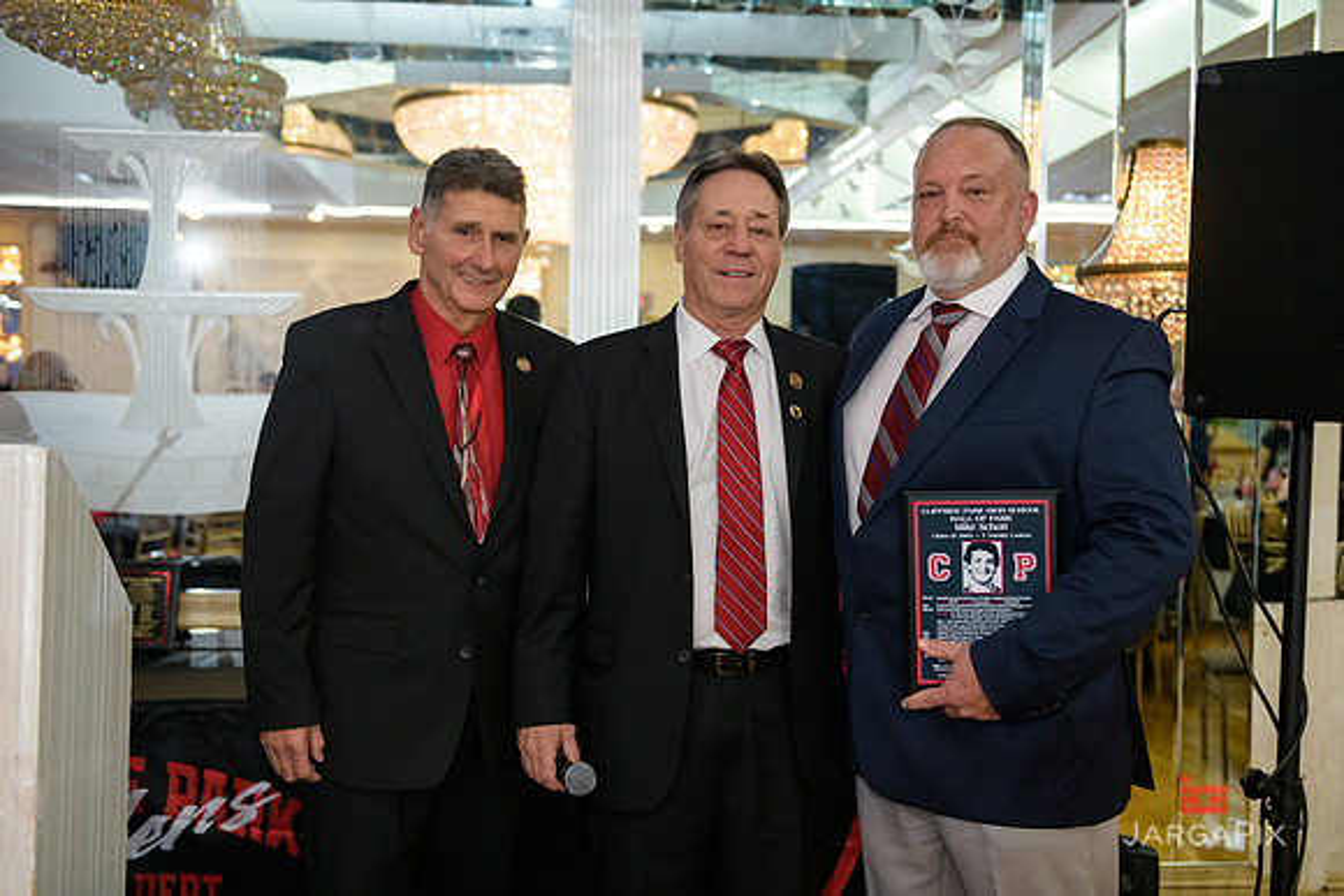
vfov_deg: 31.9
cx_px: 672
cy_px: 448
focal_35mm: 42
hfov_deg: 46.4
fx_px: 1568
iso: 1250
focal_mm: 42
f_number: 3.2
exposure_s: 1/125
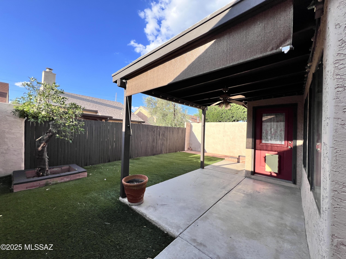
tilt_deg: +0.5
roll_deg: -2.1
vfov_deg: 89.9
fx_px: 130
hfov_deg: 106.2
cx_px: 173
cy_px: 130
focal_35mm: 13
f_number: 1.8
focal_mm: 1.57
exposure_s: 1/649
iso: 32
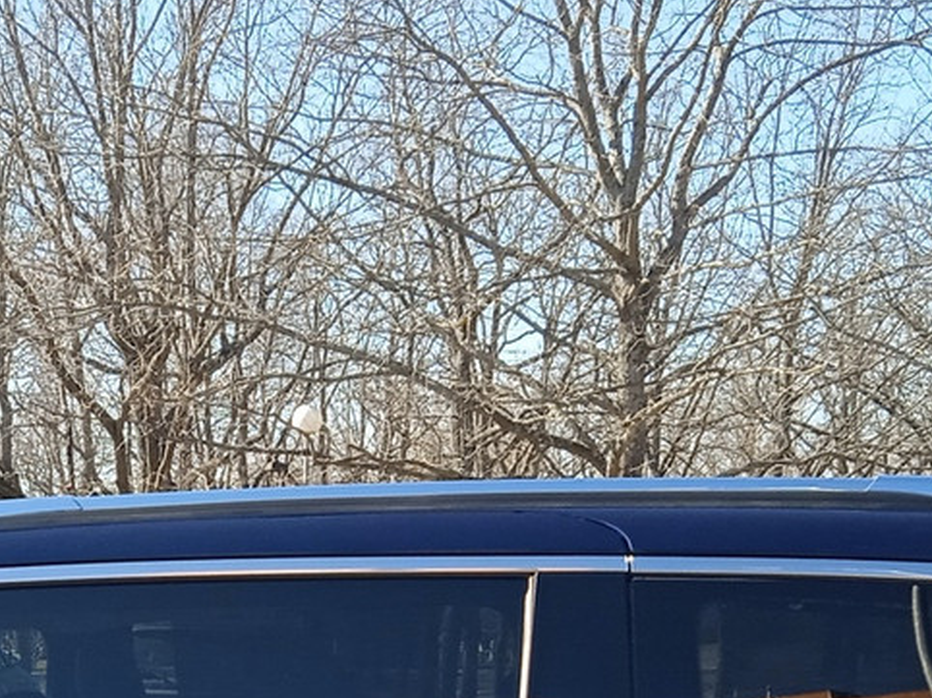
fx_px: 2503
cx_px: 108
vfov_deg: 14.6
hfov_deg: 20.7
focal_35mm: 93
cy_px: 1087
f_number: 2.2
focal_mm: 3.43
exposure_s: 1/341
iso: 100
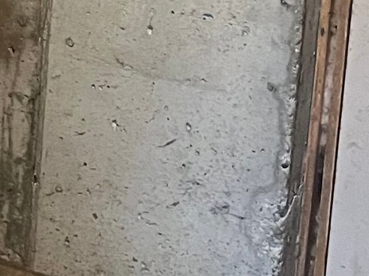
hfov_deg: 15.2
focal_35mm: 115
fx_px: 1226
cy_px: -122
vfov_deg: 12.3
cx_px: -253
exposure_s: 1/30
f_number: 1.6
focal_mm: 5.1
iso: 640
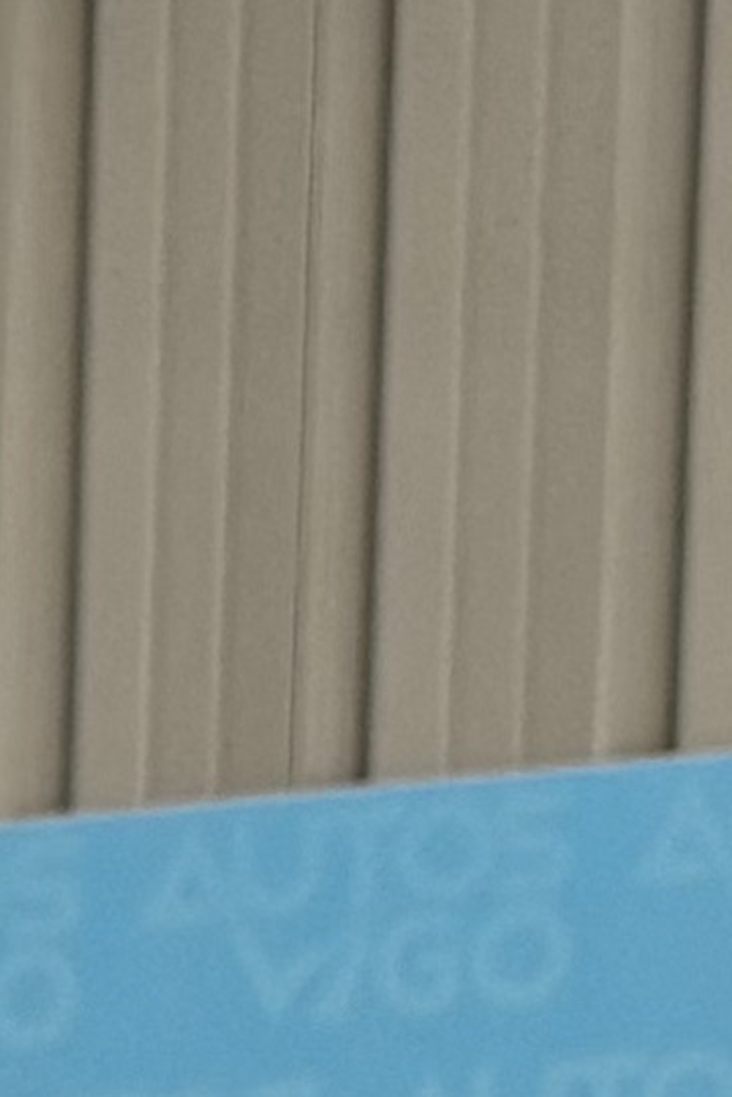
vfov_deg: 6.8
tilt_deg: -9.5
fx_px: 8077
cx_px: -2237
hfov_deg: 4.7
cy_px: 3542
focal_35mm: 265
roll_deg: +2.0
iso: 125
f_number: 1.78
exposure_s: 1/185
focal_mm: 6.76
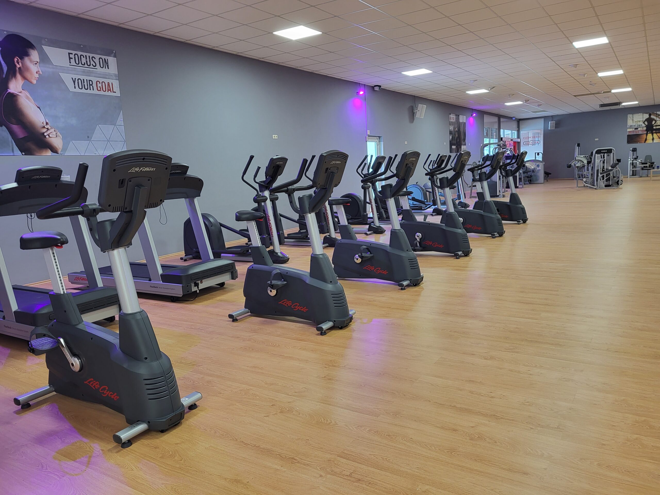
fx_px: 496
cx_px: 330
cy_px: 248
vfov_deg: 53.1
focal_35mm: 26
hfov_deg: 67.3
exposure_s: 1/50
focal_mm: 5.4
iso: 200
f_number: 1.8
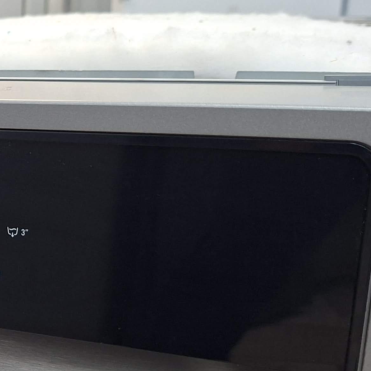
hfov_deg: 21.8
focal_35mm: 70
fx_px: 849
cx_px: -133
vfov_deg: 24.4
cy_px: 269
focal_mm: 5.54
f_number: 1.8
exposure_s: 1/50
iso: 320
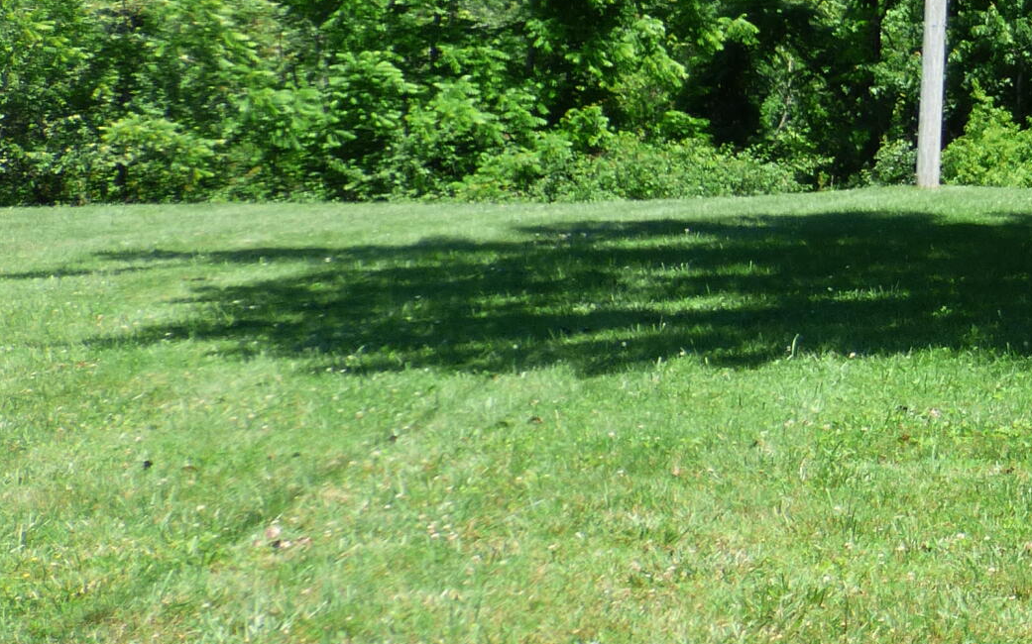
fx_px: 3093
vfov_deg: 11.8
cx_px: 1422
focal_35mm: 110
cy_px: 101
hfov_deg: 17.5
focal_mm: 6.18
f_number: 3.4
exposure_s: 1/400
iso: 100
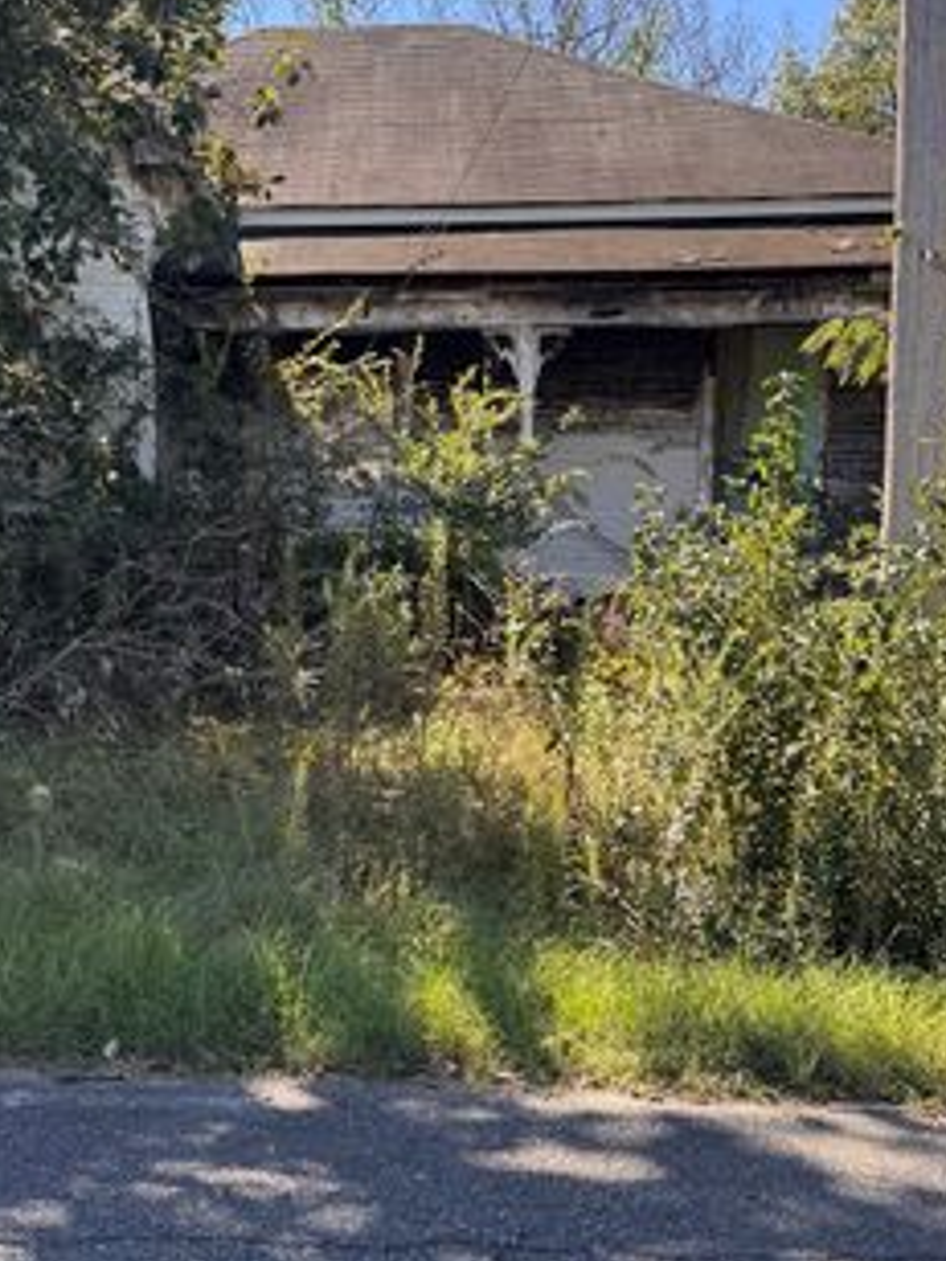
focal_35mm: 52
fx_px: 1895
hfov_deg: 27.9
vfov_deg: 36.8
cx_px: 348
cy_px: 694
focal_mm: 6.76
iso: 80
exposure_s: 1/995
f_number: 1.78
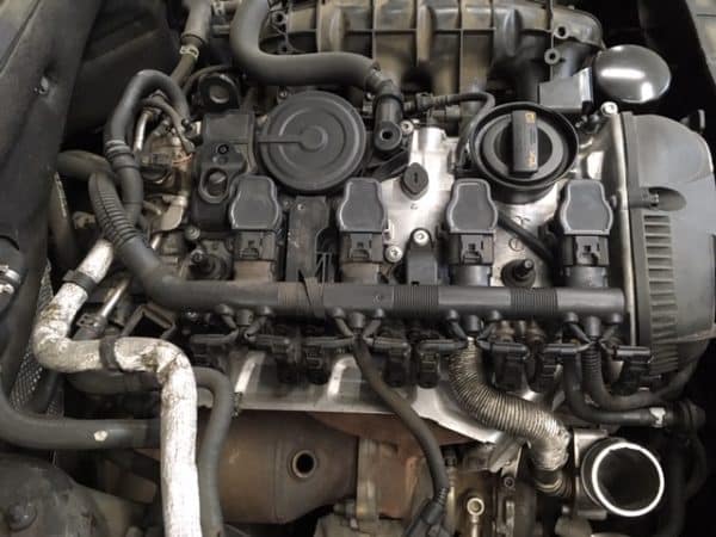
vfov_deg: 48.2
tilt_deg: -55.7
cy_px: 268
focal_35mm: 29
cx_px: 358
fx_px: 600
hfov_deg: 61.7
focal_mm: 4.15
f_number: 2.2
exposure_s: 1/15
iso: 200
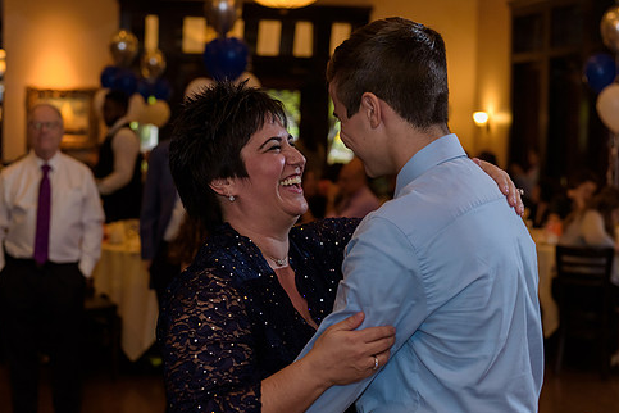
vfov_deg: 18.9
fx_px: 1238
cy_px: 238
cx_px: 306
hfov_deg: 28.1
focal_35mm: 72
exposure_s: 1/125
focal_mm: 60
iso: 1250
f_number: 3.2
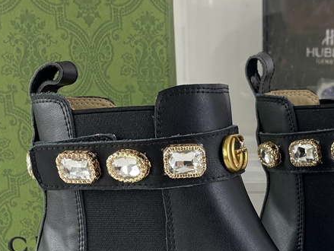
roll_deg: +0.0
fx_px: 686
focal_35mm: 71
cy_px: 256
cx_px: 288
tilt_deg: -14.5
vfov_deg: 20.1
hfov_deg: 26.6
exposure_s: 1/100
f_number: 1.6
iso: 32
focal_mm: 4.2
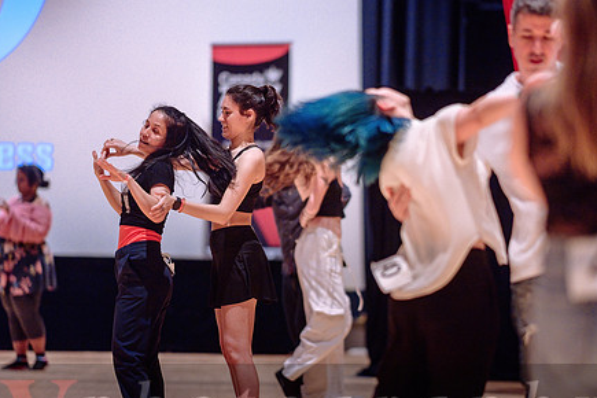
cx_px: 323
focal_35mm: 140
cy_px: 222
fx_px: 2321
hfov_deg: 14.7
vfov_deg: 9.8
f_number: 1.4
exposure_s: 1/250
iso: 2000
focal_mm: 105
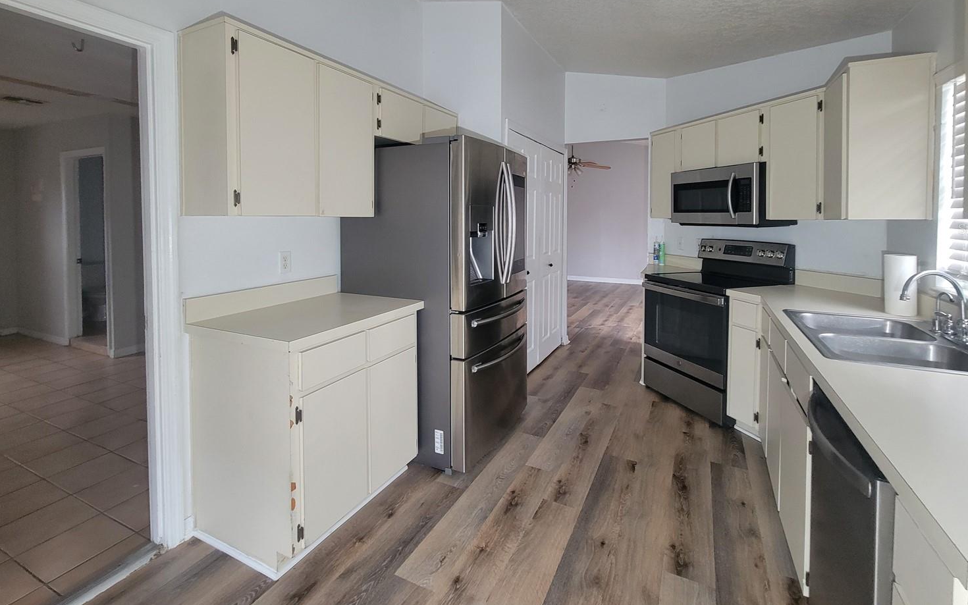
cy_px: 228
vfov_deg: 73.6
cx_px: 494
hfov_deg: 101.4
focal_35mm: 15
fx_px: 396
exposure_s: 1/60
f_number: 2.2
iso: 250
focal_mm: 2.2
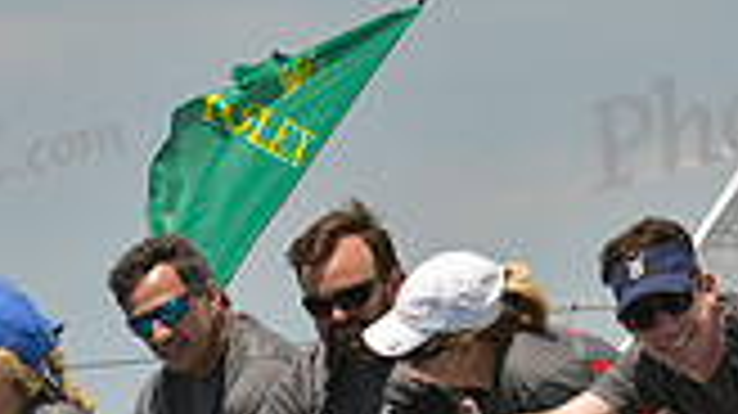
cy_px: 785
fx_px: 15977
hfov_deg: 2.6
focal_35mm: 817
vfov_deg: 1.5
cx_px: 360
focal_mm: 220
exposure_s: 1/1250
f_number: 8
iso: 280
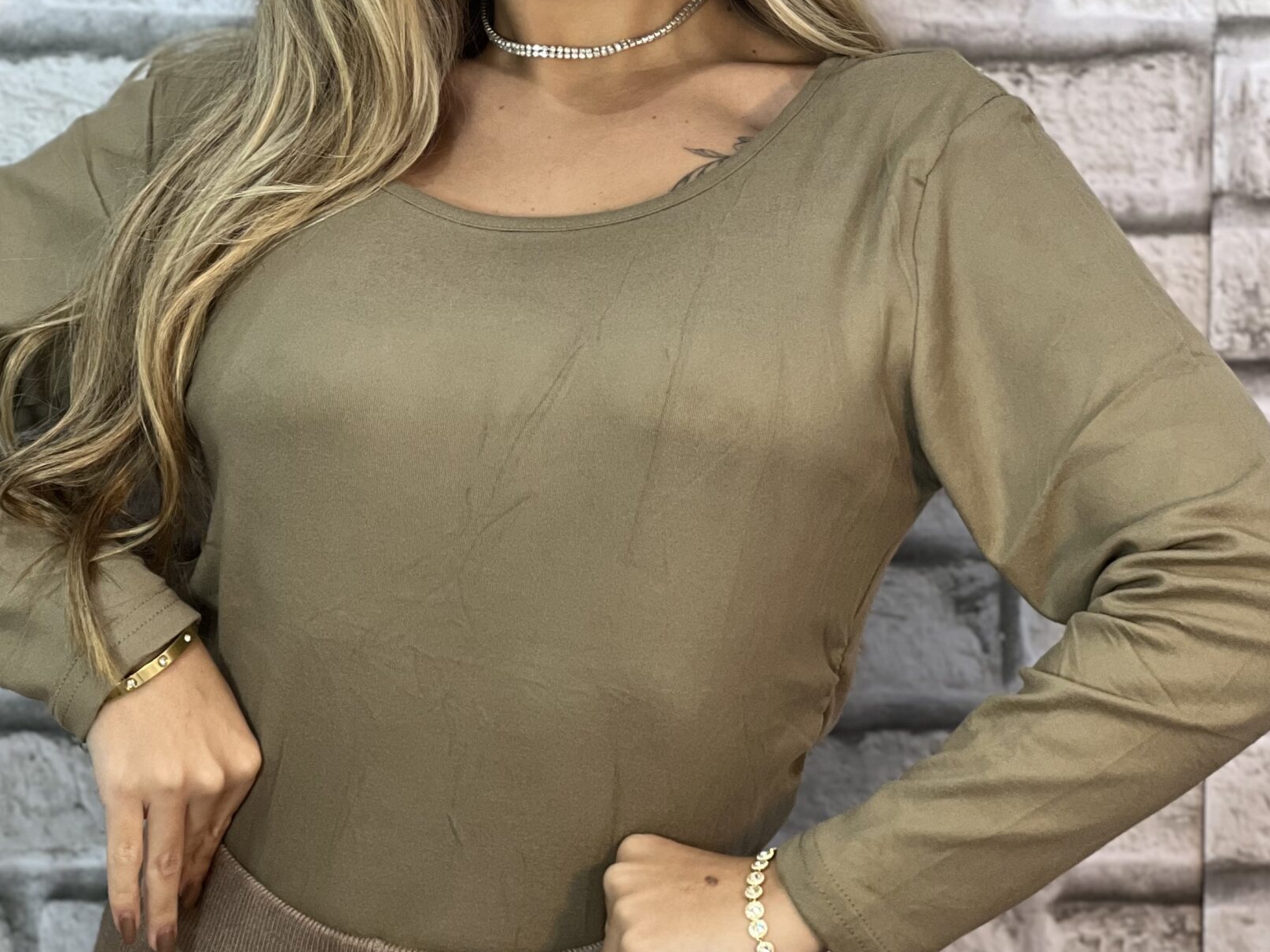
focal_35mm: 122
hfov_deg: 16.1
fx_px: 4476
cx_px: 554
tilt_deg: -1.5
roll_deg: -0.2
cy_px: 408
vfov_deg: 12.1
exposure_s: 1/120
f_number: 2.8
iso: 125
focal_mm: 9
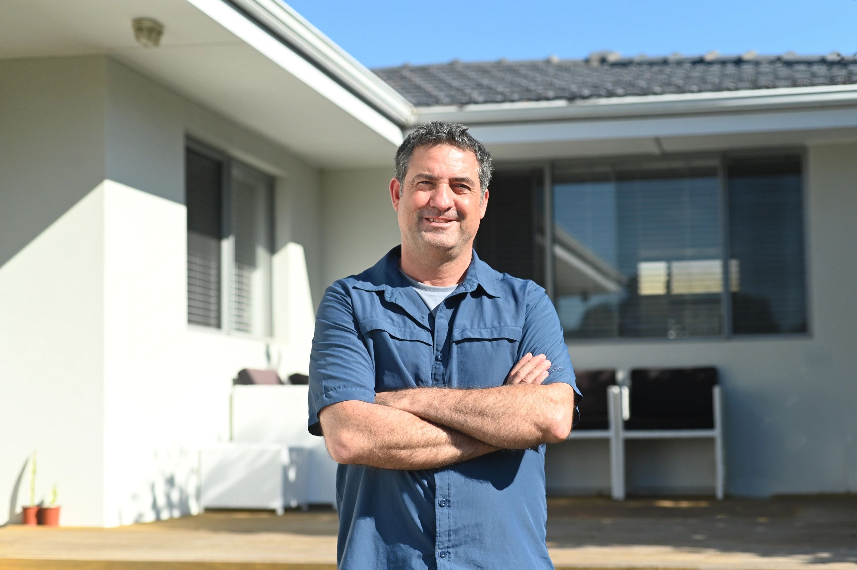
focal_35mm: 60
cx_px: 428
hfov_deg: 33.4
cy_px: 285
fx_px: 1427
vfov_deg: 22.6
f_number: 4
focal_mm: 60
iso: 800
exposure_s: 1/8000
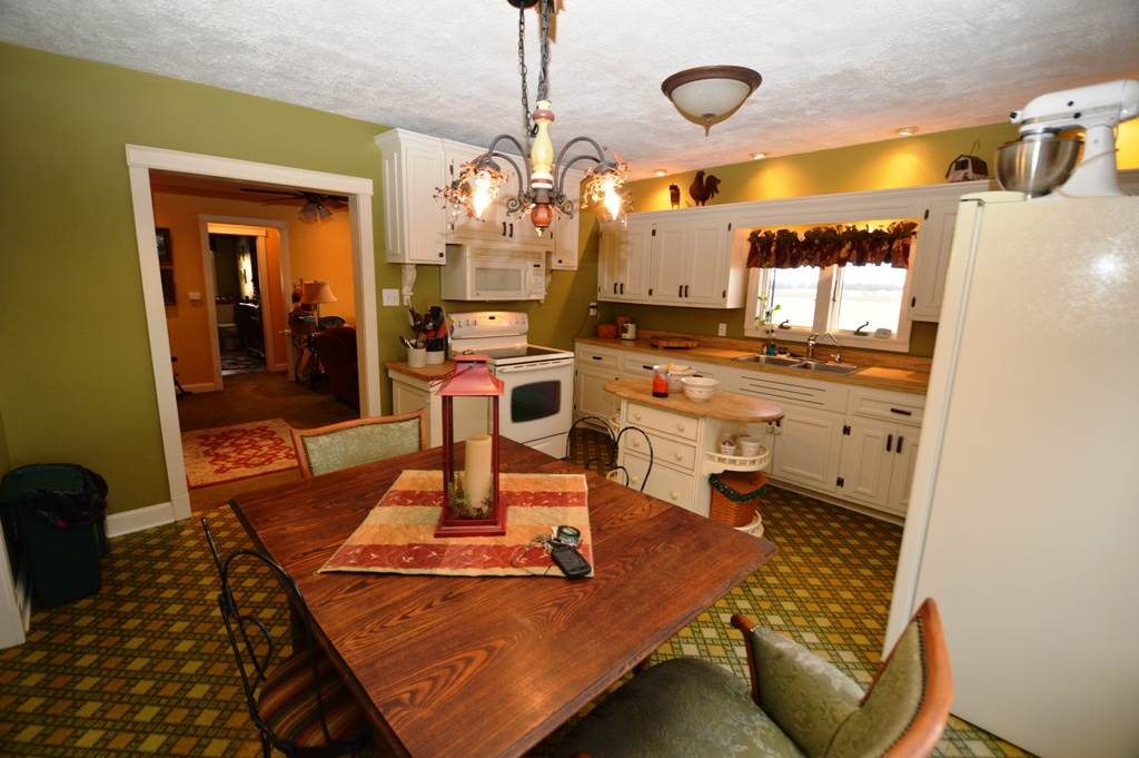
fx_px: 474
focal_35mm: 15
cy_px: 379
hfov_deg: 100.4
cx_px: 570
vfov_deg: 77.2
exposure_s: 1/60
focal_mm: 10
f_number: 3.5
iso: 500
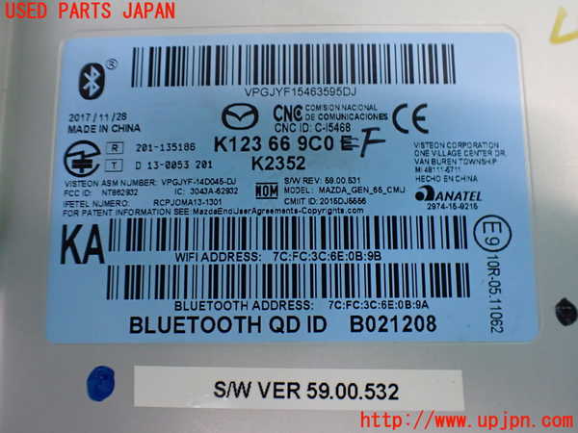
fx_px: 501
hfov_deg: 60.0
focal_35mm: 30
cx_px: 289
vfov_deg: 46.8
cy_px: 216
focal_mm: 5.4
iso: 640
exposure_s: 1/125
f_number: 2.3
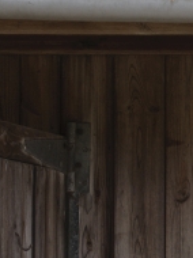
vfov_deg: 3.8
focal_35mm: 522
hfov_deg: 2.8
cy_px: 293
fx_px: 3889
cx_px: 688
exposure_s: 1/10
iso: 100
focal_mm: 83.1
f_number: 11
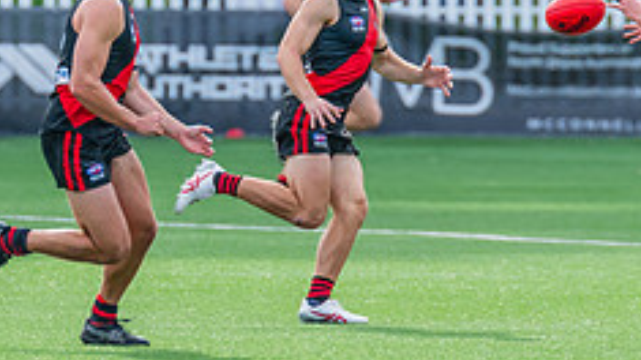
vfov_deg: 1.1
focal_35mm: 1079
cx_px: 129
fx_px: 18333
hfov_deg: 2.0
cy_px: 43
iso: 800
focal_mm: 380
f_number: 5
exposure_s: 1/1250
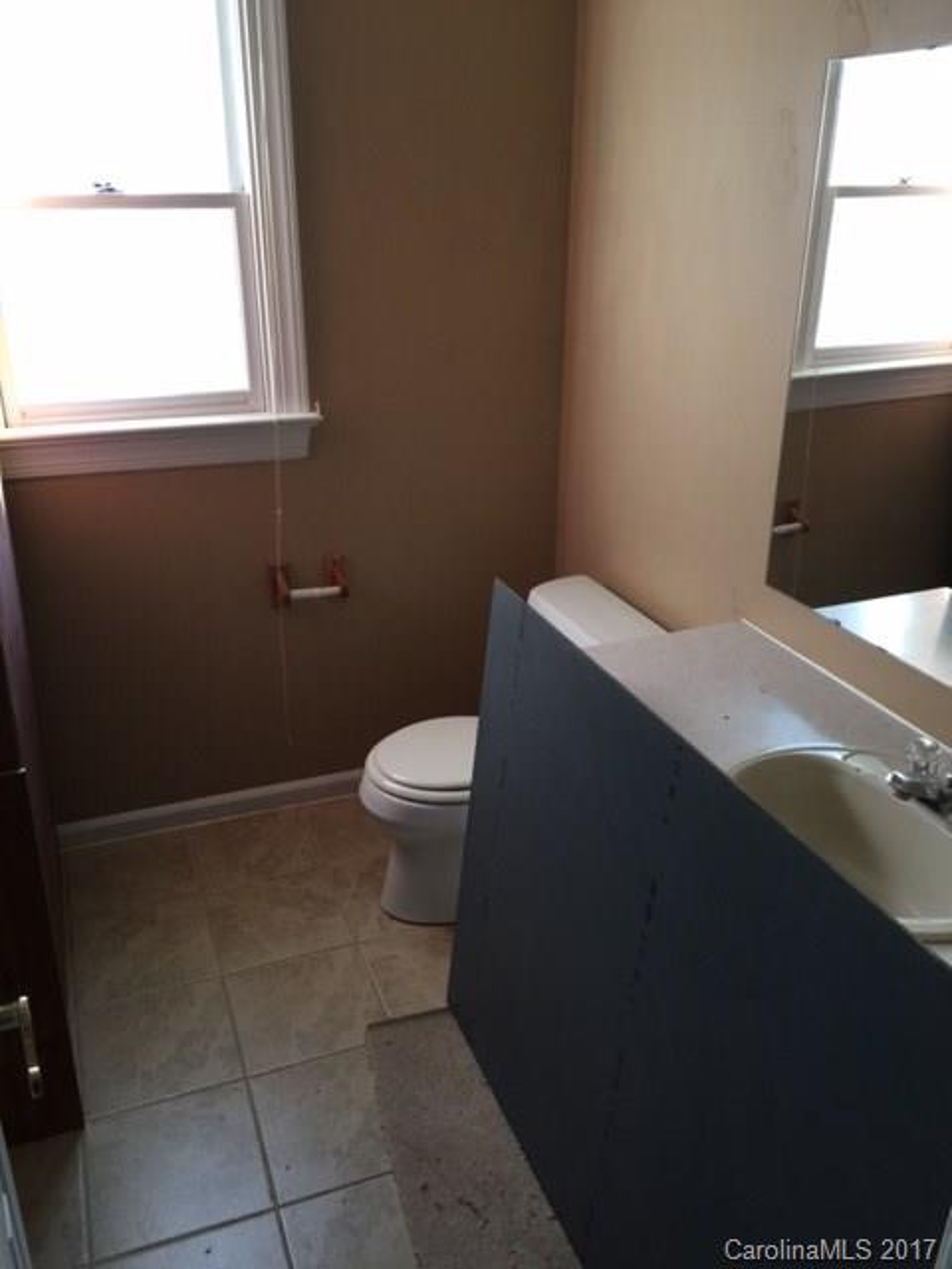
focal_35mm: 29
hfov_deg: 48.2
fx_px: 1063
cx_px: 476
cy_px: 634
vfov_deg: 61.7
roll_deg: +0.3
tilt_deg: -24.1
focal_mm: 4.15
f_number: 2.2
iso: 32
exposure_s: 1/30
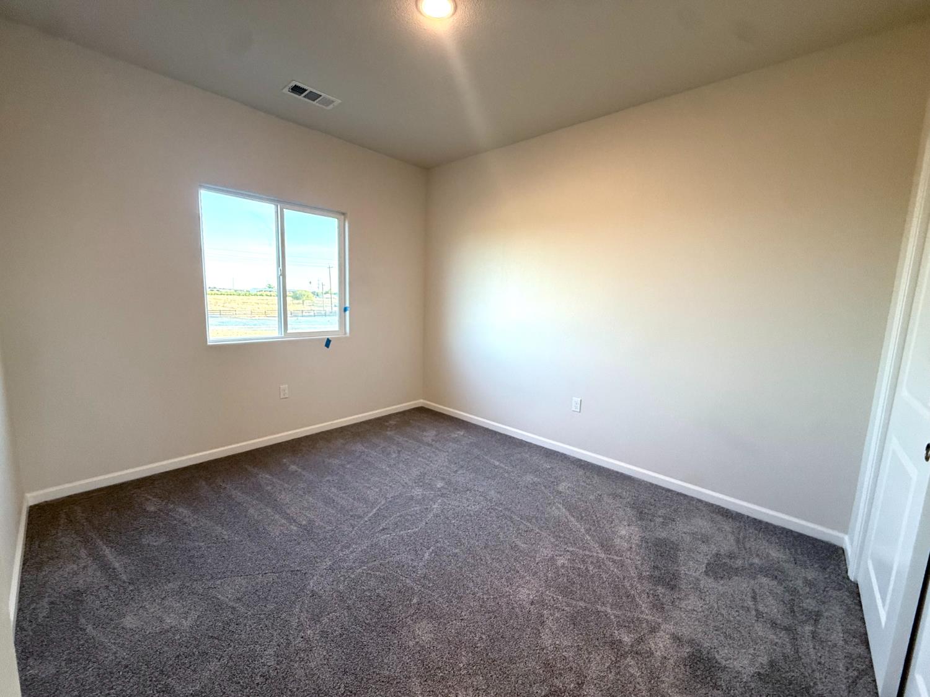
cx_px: 465
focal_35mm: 14
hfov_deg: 102.1
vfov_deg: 85.7
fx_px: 376
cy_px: 348
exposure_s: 1/120
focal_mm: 2.22
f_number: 2.2
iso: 250
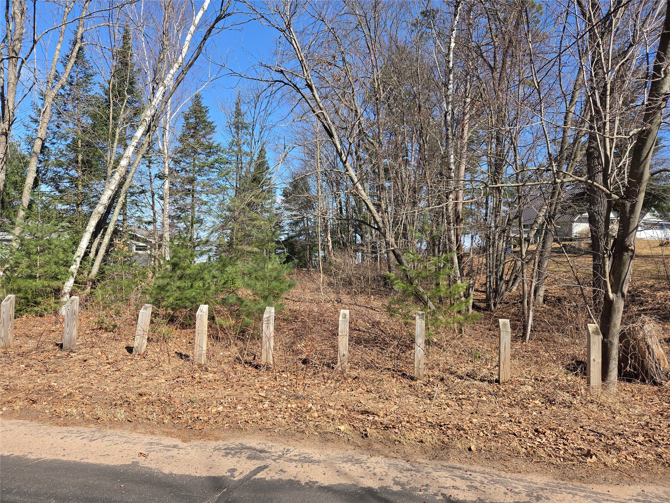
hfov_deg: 73.9
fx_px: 445
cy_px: 252
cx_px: 335
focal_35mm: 23
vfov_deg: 58.9
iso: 80
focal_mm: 5.4
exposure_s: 1/2537
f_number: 1.8
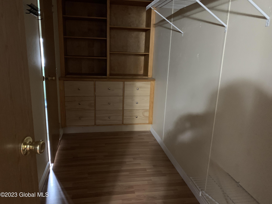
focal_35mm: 26
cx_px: 136
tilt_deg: -13.9
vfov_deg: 53.1
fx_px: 204
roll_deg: -1.8
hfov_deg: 67.3
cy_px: 102
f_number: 1.8
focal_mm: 4.25
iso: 640
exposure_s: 1/20
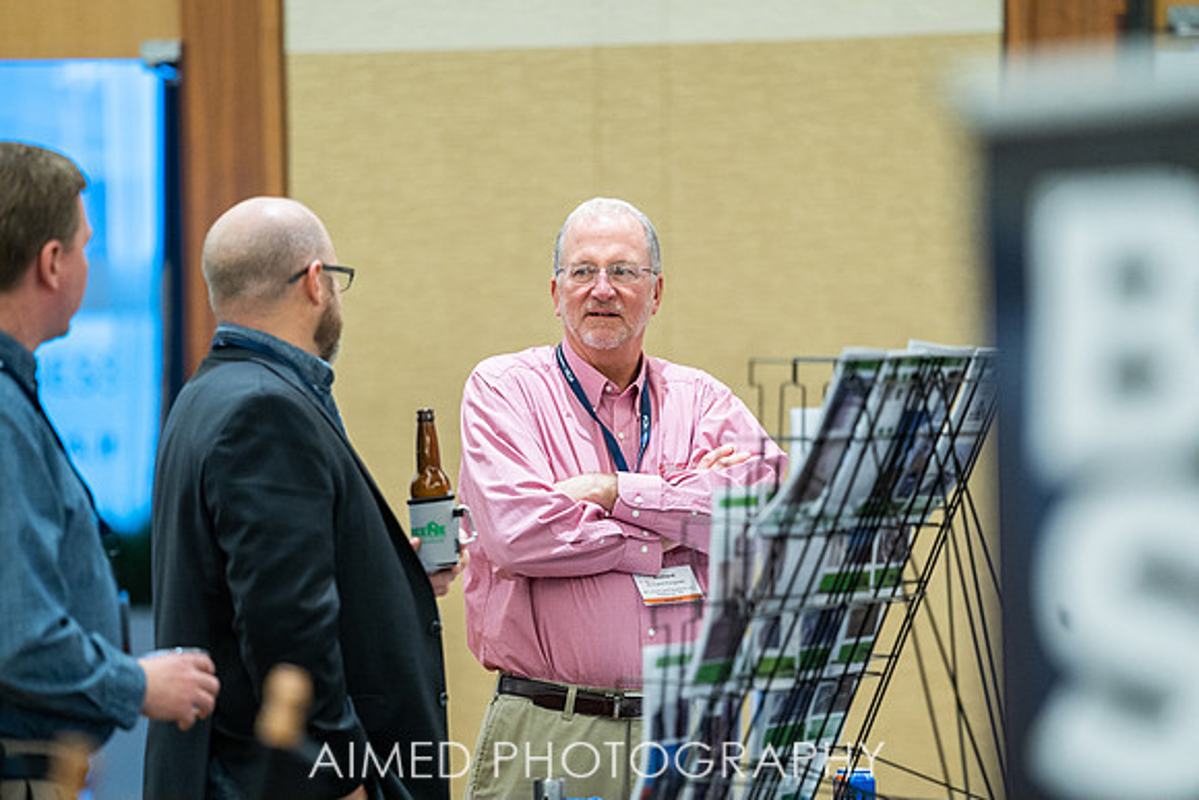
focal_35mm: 200
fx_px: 6662
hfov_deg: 10.3
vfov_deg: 6.9
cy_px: 400
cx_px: 600
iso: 3200
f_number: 2.8
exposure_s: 1/160
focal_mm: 200
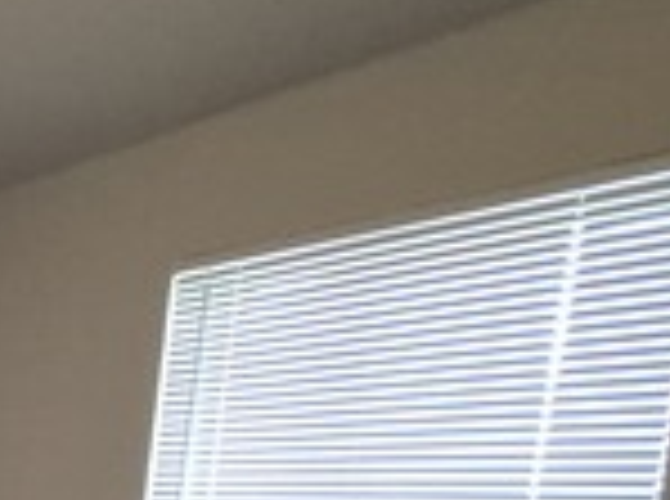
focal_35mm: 56
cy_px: 617
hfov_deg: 17.9
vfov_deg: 23.5
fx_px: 1081
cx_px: -755
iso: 500
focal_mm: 1.74
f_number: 2.2
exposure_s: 1/60
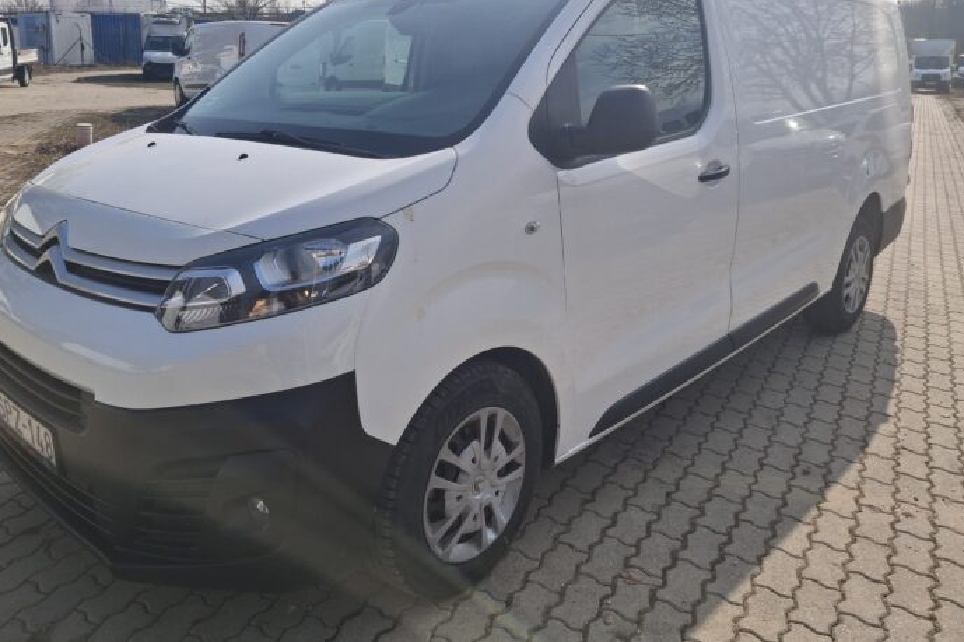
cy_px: 255
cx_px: 437
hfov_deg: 63.5
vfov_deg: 44.7
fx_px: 776
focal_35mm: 29
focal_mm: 4.69
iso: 32
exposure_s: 1/4149
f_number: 1.8
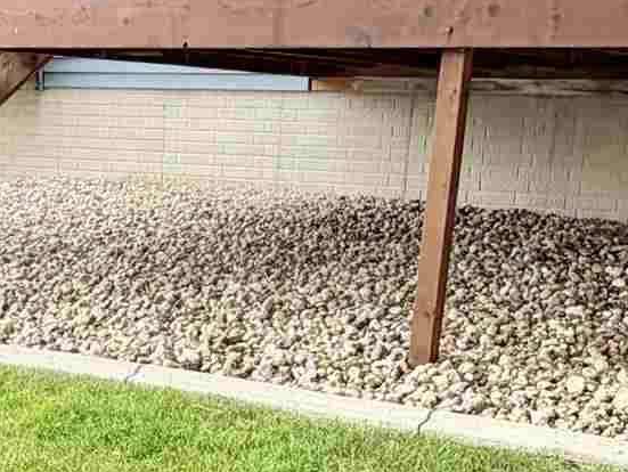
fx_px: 1416
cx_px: 127
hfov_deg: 24.6
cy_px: 573
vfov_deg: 17.9
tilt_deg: -18.2
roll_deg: -0.9
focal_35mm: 78
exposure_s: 1/219
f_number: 2.2
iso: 40
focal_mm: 2.22
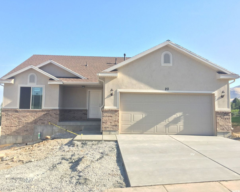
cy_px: 95
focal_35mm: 31
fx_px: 220
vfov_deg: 47.1
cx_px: 116
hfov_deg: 57.2
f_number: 2.2
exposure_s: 1/824
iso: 32
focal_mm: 4.15
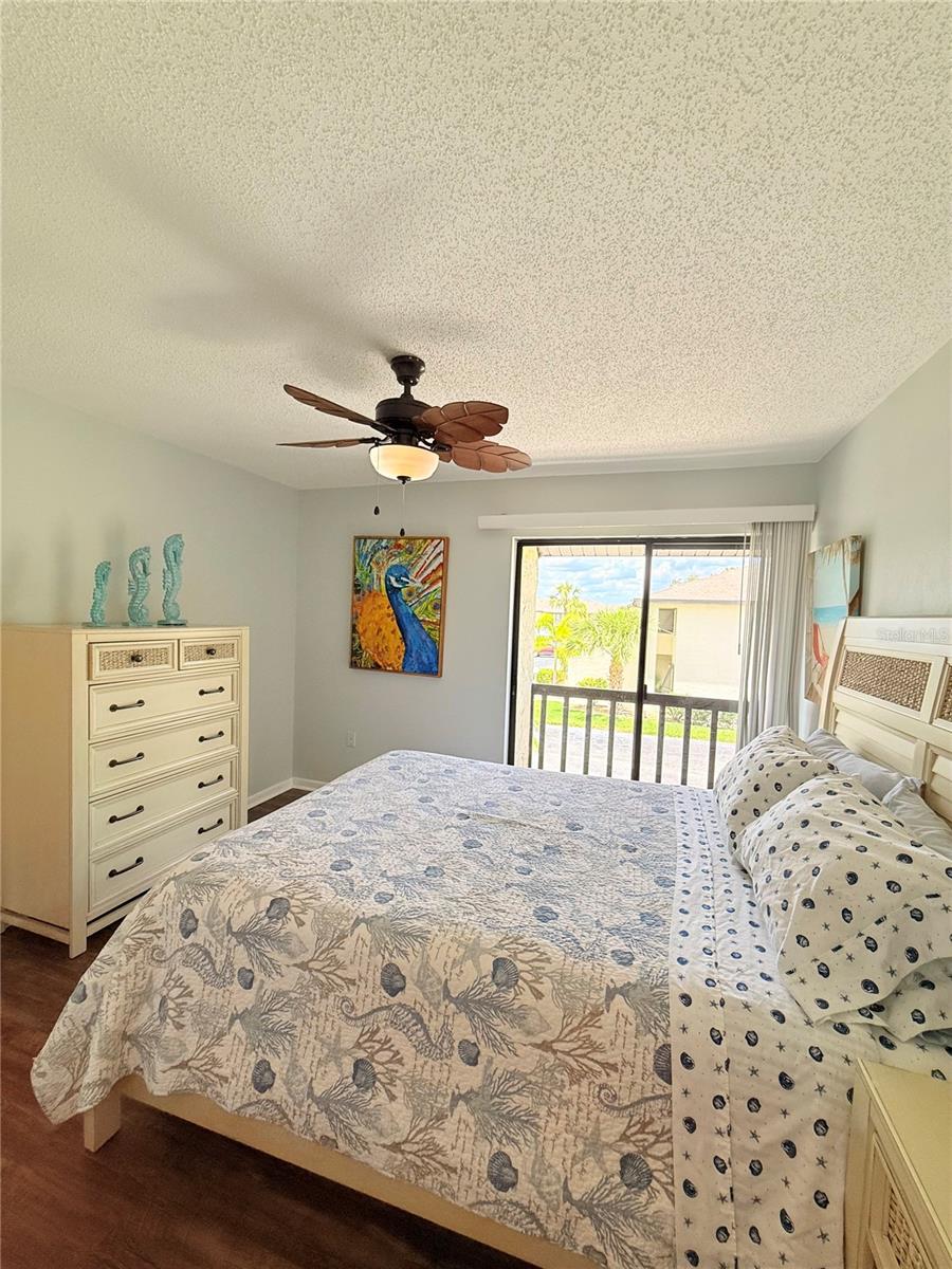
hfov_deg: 85.7
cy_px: 634
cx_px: 476
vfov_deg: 102.1
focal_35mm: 14
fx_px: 513
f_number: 2.2
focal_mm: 2.22
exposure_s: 1/244
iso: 64
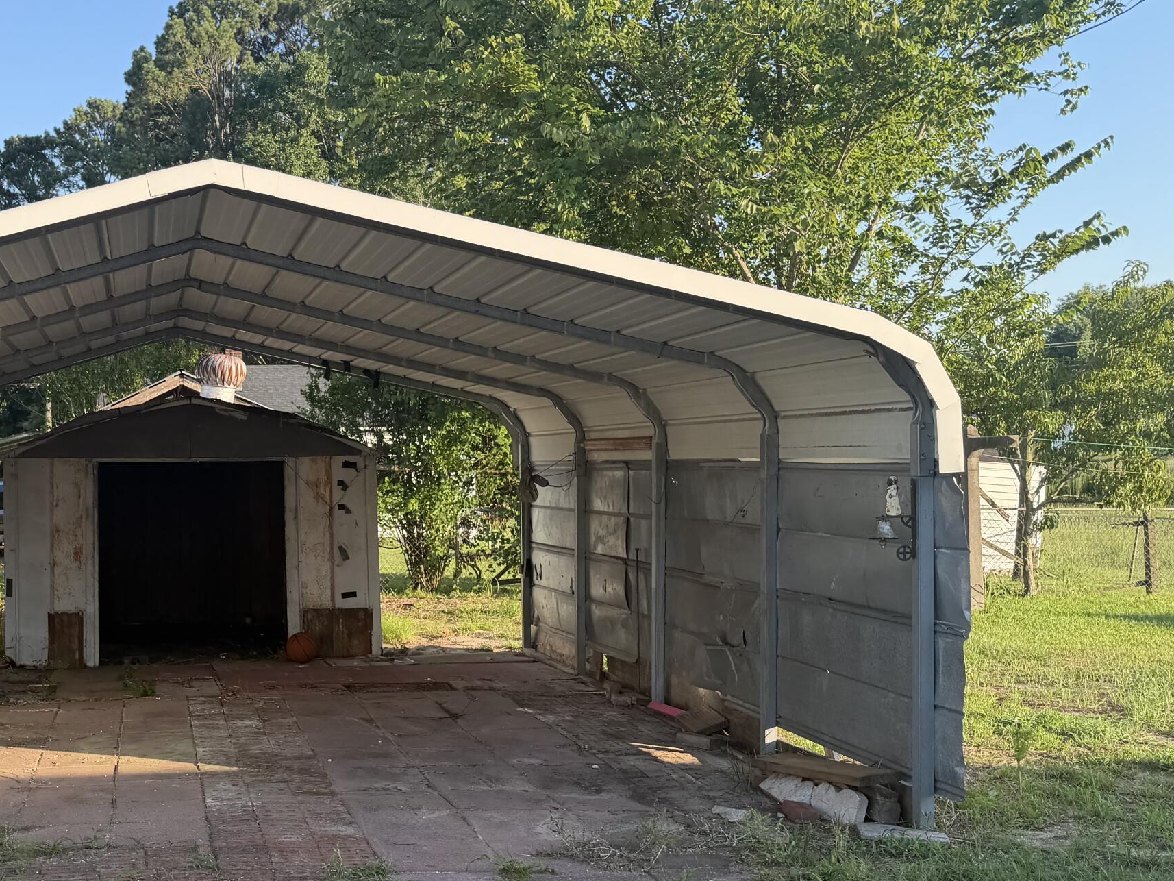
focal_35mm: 42
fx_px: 1425
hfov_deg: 42.1
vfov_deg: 34.3
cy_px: 520
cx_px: 180
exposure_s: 1/992
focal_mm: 6.76
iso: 80
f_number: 1.78
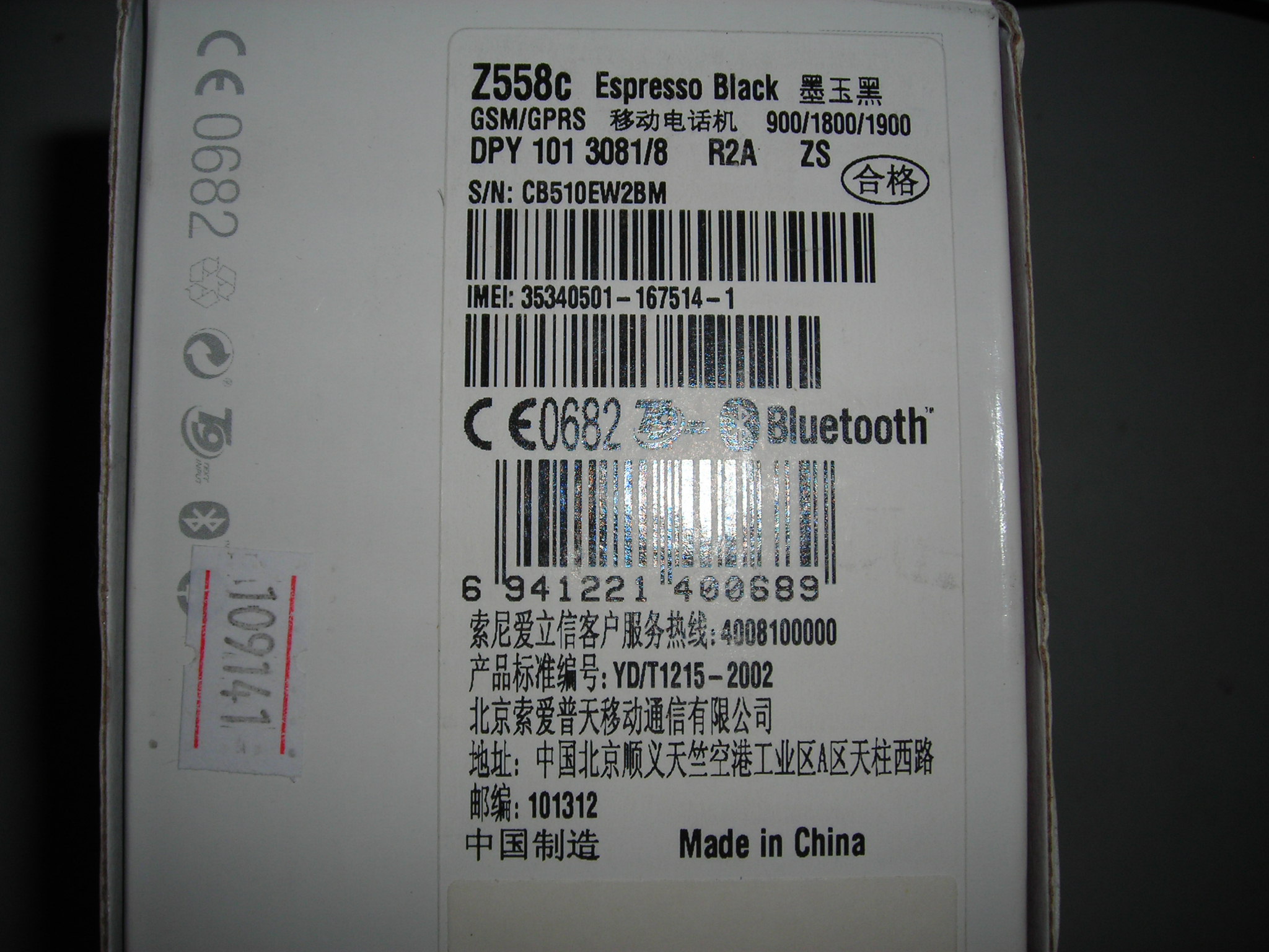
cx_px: 634
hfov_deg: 45.8
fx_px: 1503
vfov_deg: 35.1
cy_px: 476
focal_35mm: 41
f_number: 6.6
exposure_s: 1/60.1
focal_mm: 6.8
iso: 50
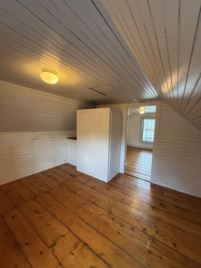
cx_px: 100
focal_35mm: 14
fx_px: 108
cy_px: 134
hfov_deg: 85.7
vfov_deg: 102.1
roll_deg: -2.9
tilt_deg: -5.9
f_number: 2.2
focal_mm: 2.22
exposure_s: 1/120
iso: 500
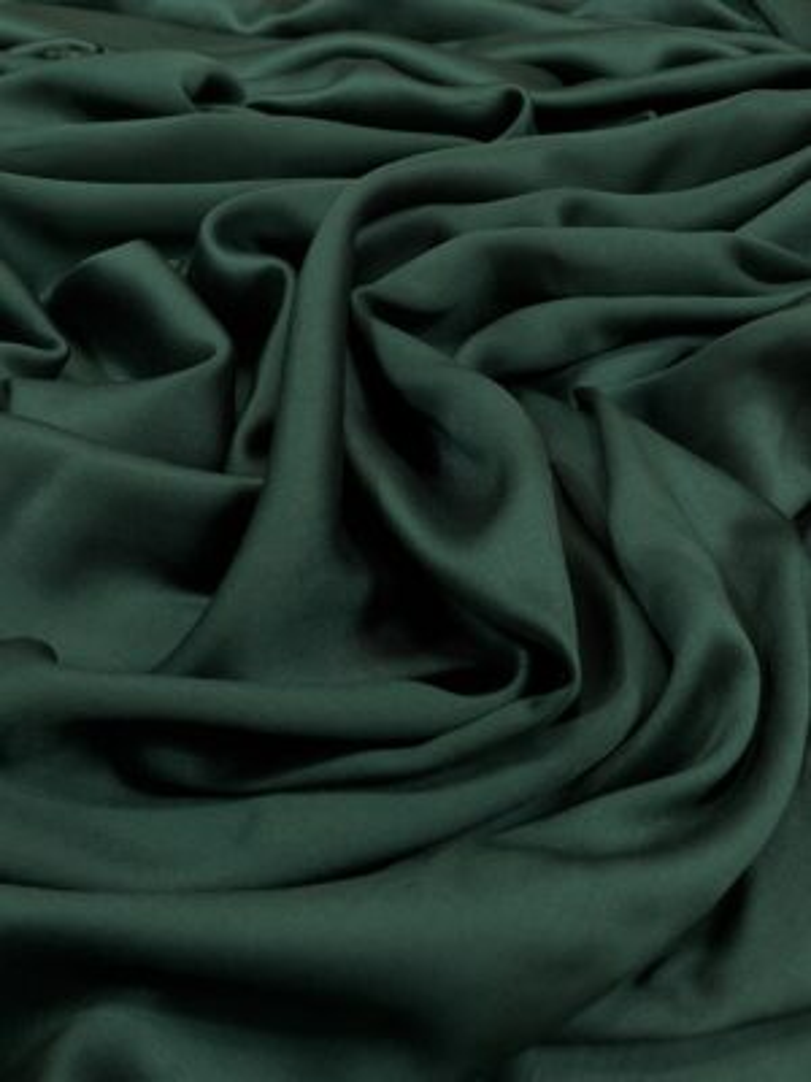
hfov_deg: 53.1
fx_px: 812
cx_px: 406
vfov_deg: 67.3
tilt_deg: -50.9
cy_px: 541
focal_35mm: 26
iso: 100
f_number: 1.6
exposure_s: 1/50
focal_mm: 4.2
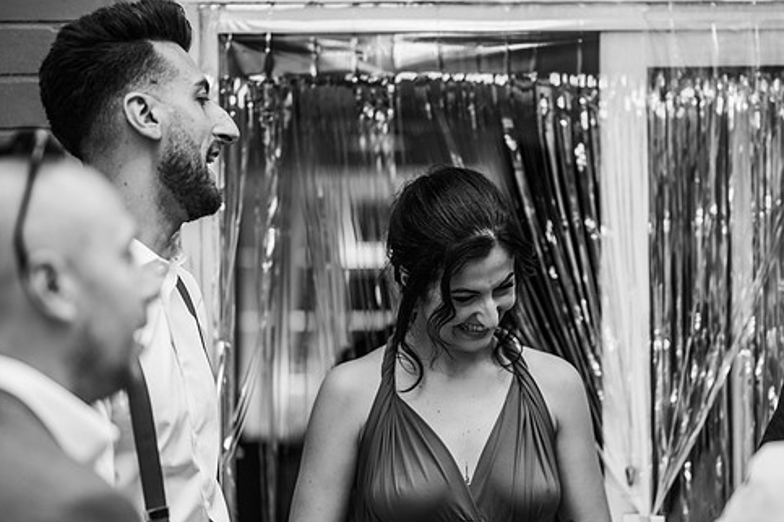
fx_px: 2221
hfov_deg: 20.0
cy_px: 305
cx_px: 420
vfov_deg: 13.4
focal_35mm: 102
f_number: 2
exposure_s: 1/1000
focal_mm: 85
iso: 100
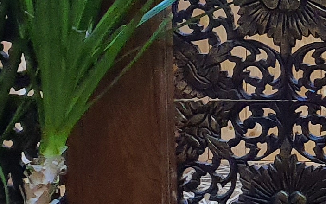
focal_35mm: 158
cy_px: 109
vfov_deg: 8.3
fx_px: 1404
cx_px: 596
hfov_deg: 12.1
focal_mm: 4.3
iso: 320
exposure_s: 1/40
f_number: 1.5
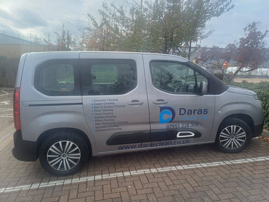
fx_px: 194
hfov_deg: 69.4
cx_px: 134
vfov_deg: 54.9
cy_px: 101
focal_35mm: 25
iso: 50
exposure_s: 1/457
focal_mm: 4.65
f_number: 1.8
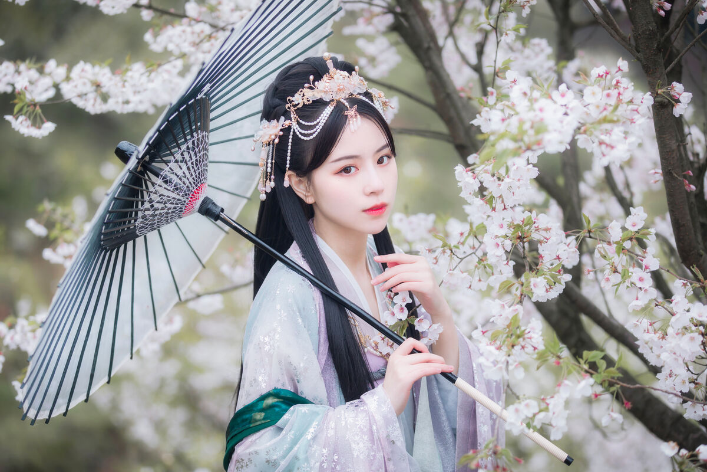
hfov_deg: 22.9
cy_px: 236
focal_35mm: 89
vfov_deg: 15.4
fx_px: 1748
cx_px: 354
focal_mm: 90
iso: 320
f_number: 2.8
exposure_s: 1/250
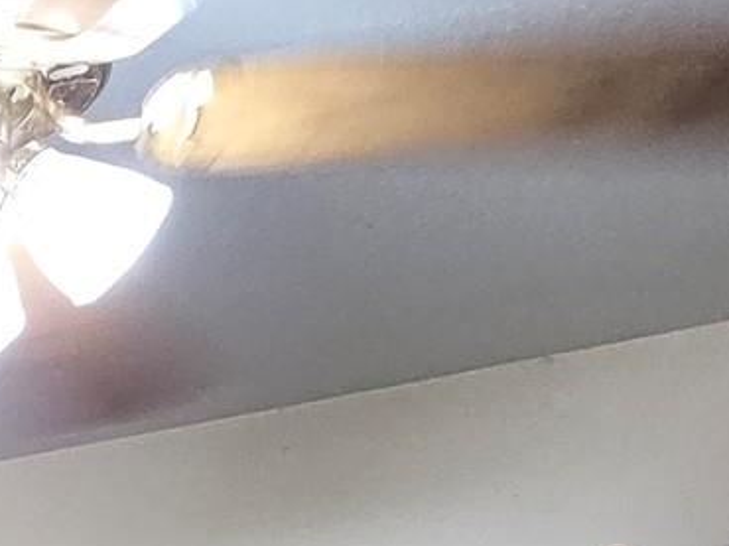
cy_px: 970
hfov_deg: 18.4
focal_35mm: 72
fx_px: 1515
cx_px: -707
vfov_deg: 17.0
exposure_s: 1/60
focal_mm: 2.2
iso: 200
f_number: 2.2
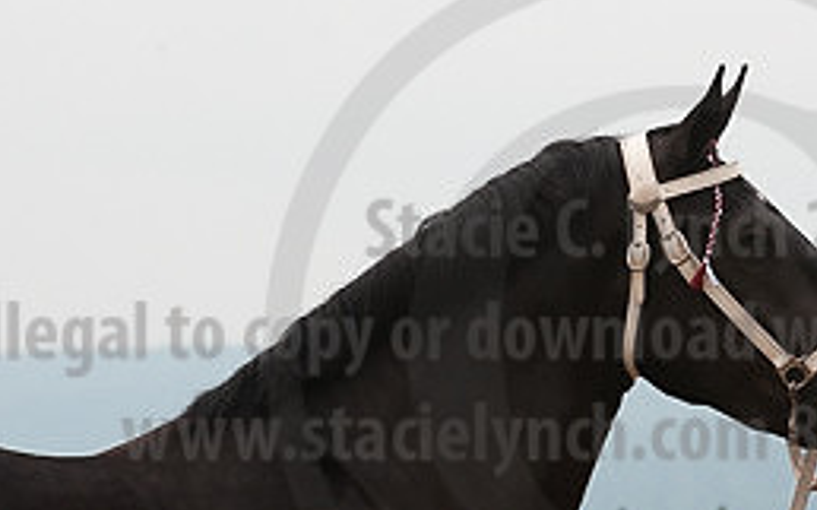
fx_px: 8858
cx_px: 656
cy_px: 328
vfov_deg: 3.3
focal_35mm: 398
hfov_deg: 5.3
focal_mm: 200
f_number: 5.6
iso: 1100
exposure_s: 1/1600
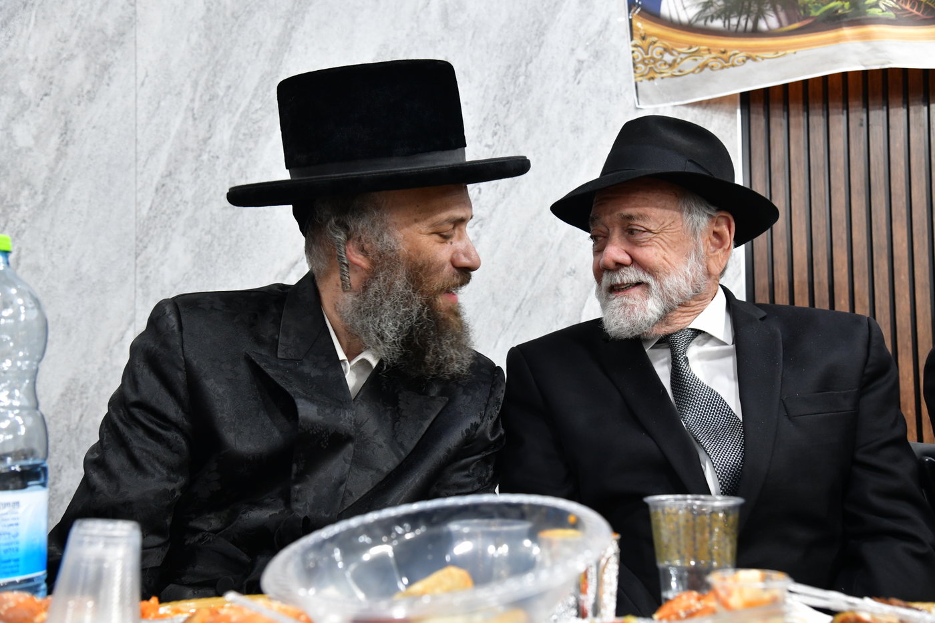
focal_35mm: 46
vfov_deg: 29.2
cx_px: 468
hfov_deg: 42.7
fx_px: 1194
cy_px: 312
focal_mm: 46
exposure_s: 1/100
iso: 2500
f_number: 5.6
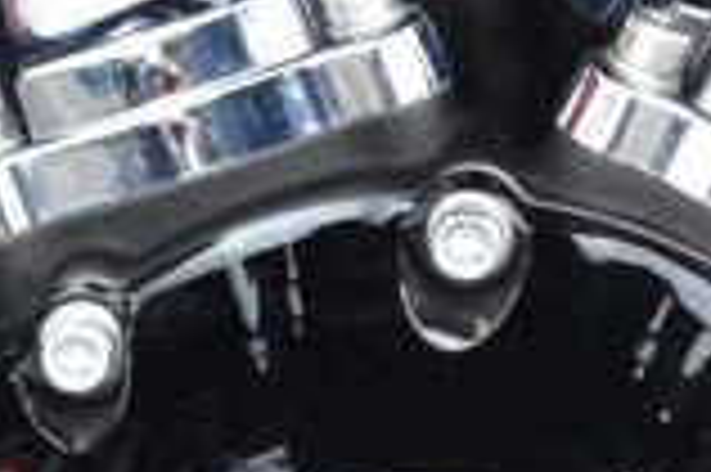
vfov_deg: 3.8
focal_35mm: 364
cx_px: 536
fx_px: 7181
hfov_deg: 5.7
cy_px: -261
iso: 400
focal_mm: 32
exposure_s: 1/125
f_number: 5.6
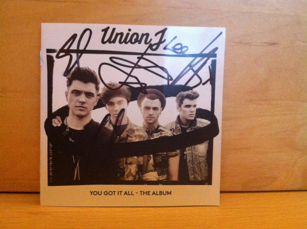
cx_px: 154
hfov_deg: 52.7
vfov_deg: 40.6
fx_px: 310
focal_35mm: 35
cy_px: 114
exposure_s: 1/15
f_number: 2.8
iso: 800
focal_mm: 3.85
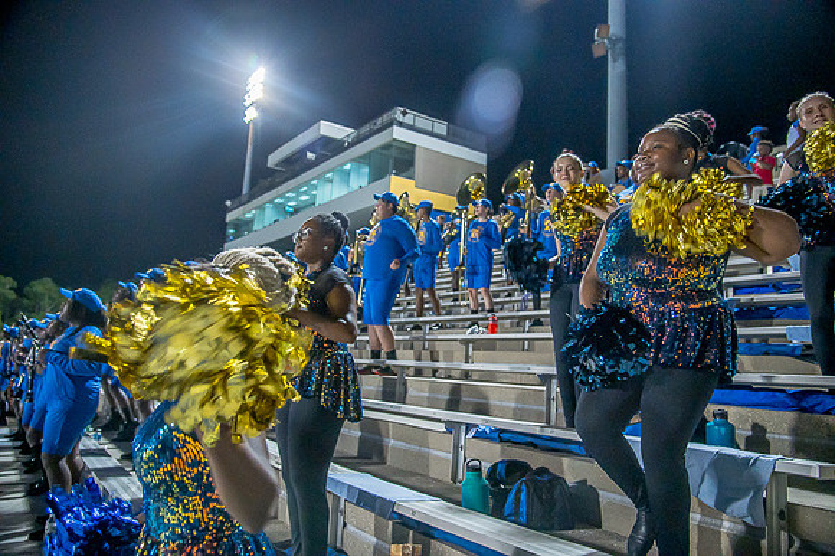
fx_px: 626
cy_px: 278
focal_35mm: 27
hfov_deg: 67.4
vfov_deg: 47.9
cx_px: 418
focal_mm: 27
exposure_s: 1/200
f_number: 4
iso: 2000
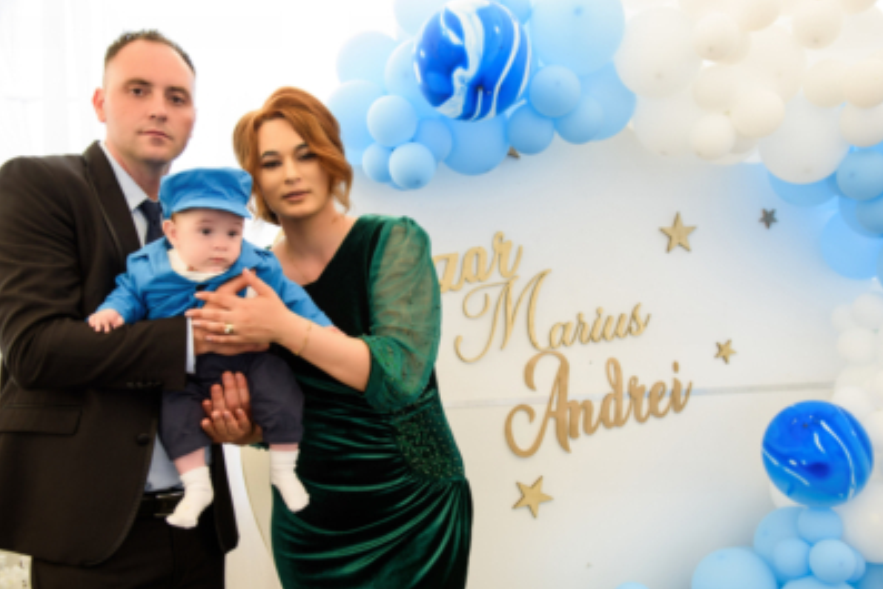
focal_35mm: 39
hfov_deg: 49.5
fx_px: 957
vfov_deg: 34.2
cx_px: 427
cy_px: 329
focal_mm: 31
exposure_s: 1/200
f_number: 3.2
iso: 500
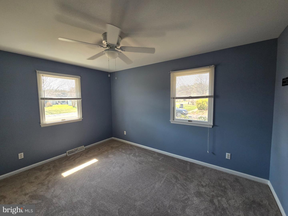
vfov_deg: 89.9
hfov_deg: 106.2
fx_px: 108
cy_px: 108
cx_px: 144
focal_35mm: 13
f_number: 2.2
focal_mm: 2.2
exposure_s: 1/359
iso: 250
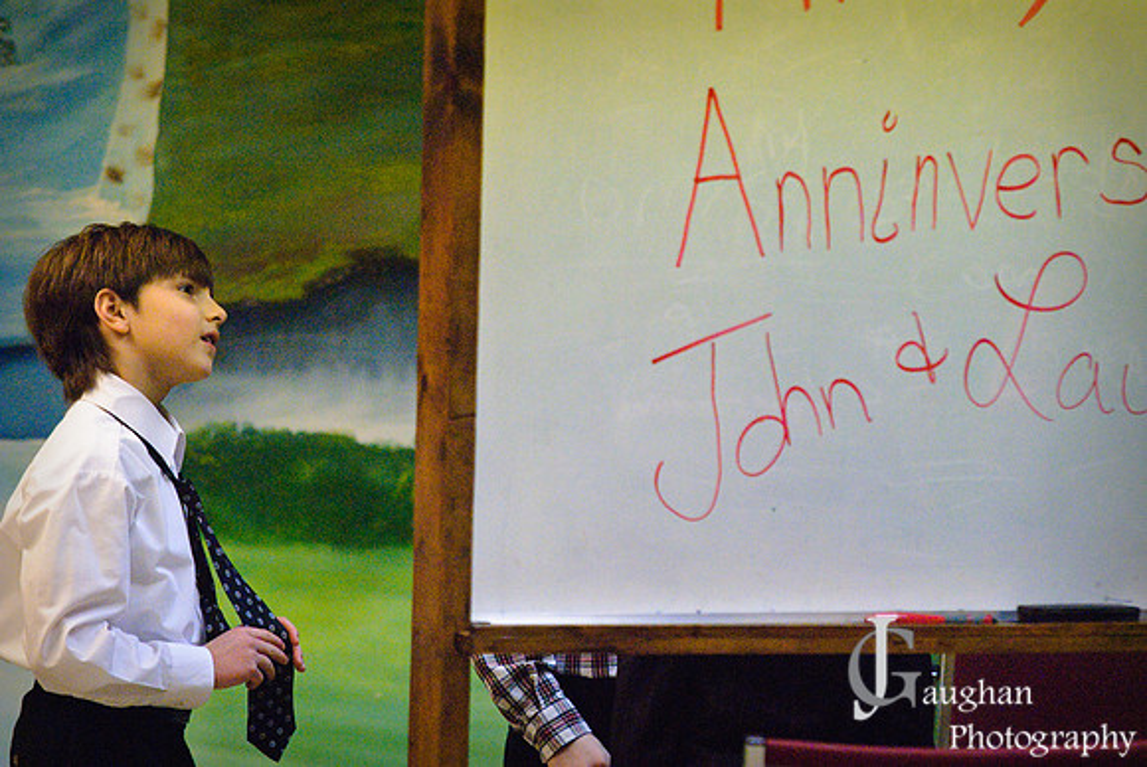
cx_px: 574
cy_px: 384
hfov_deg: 9.5
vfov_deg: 6.3
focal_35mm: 218
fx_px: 6937
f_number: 2.8
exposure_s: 1/750
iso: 1000
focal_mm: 145
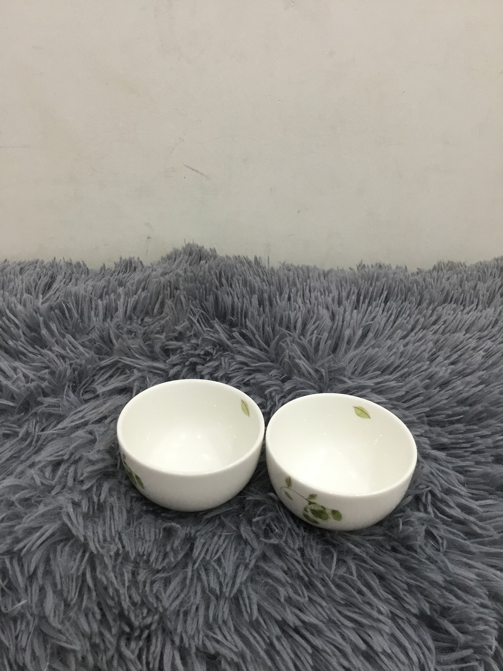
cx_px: 252
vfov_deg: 58.4
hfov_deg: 45.4
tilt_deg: -29.2
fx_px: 601
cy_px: 336
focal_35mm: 31
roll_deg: +0.5
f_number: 2.4
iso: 80
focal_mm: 3.3
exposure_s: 1/33
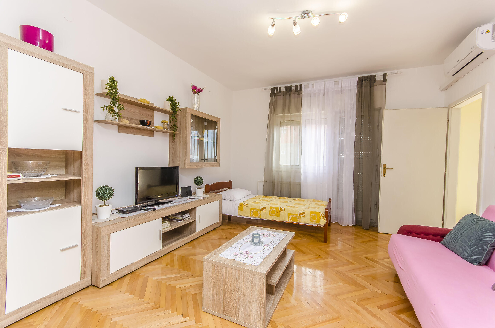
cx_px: 248
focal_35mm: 15
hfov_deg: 100.5
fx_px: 206
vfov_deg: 77.1
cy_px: 164
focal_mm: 10
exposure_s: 1/100
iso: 200
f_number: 7.1
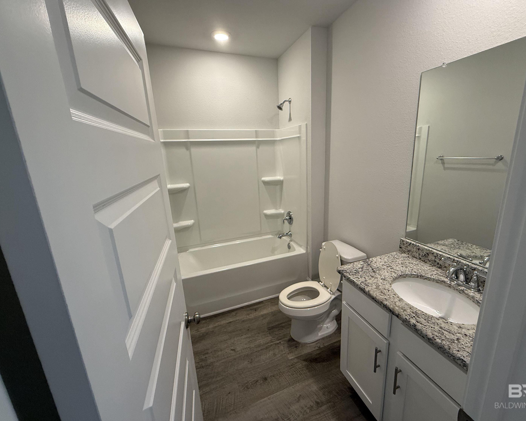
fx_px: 234
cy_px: 207
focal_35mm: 15
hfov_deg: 96.7
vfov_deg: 84.0
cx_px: 280
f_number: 2.2
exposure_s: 1/120
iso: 250
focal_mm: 2.22
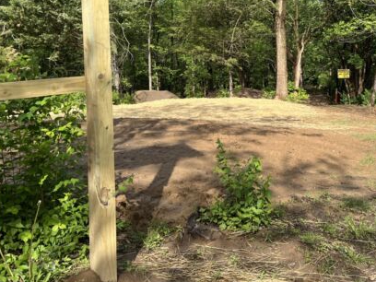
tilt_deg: -1.9
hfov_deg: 37.5
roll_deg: +0.9
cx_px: 300
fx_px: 532
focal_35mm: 49
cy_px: 54
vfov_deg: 29.0
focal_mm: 5.1
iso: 50
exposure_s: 1/1266
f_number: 1.6
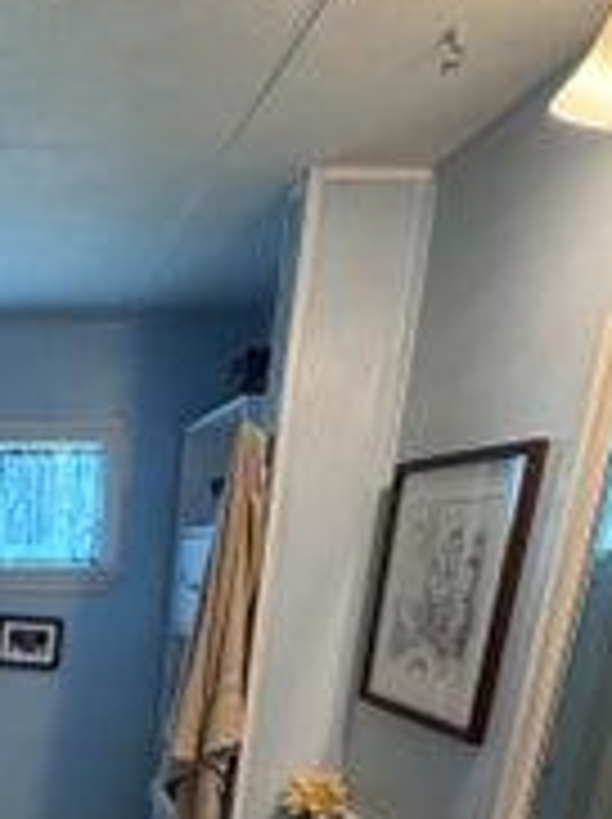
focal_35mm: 37
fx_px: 874
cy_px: 904
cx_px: -54
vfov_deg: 40.4
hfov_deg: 33.8
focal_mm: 2.22
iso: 200
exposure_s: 1/120
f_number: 2.2
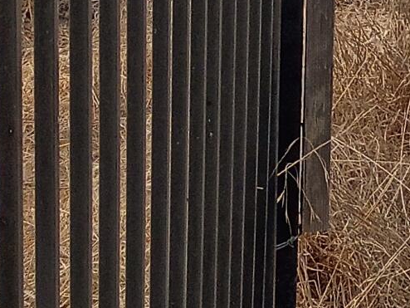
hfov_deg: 10.1
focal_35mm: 176
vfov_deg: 8.1
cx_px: 907
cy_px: -284
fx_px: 2086
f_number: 1.8
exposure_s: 1/1508
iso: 106
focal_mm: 4.27
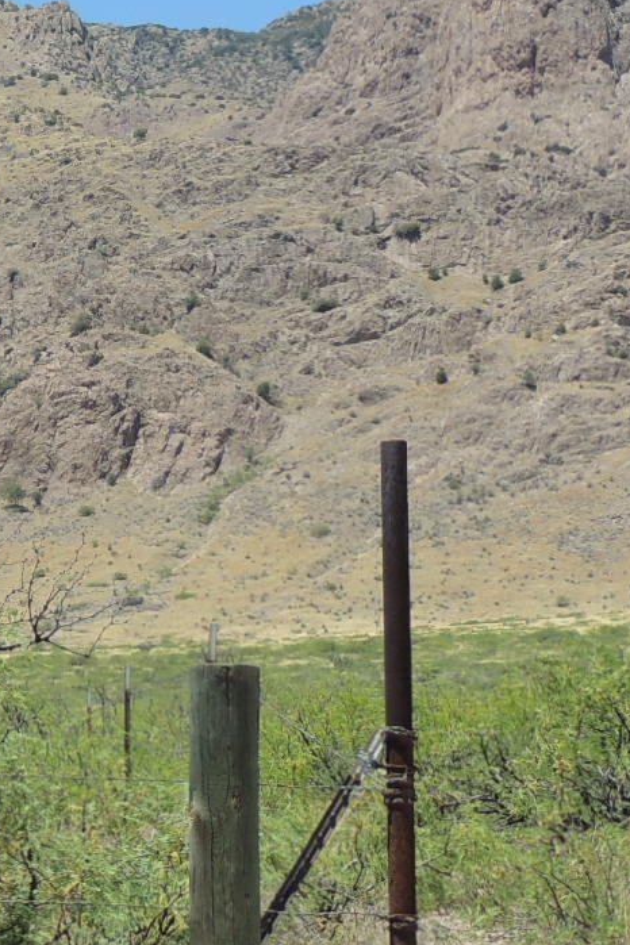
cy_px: 283
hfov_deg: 8.5
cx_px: -274
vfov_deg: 12.9
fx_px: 4173
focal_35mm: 159
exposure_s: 1/800
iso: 100
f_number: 3.5
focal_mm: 8.3
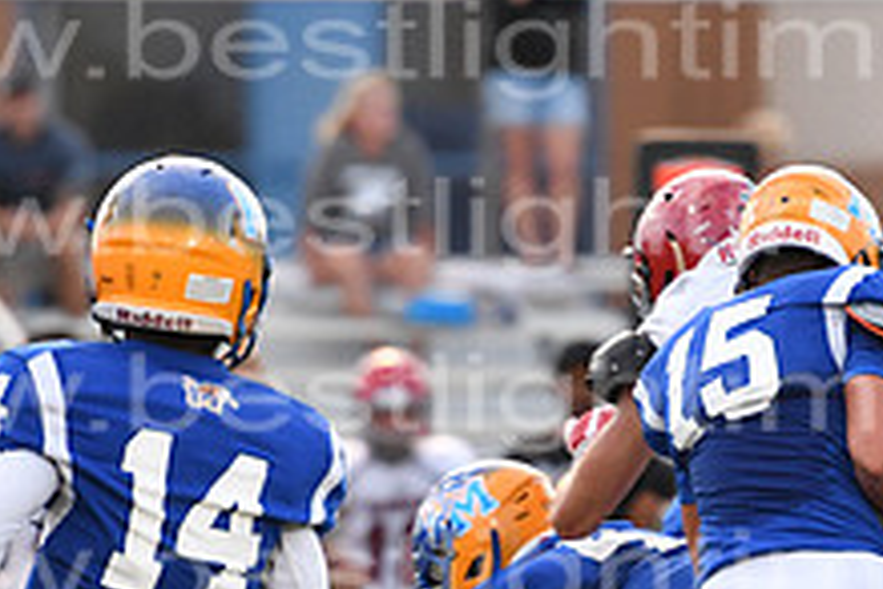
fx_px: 19498
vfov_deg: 1.7
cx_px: 669
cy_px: 668
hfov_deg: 2.6
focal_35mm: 795
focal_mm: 200
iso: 1600
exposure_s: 1/800
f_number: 3.2
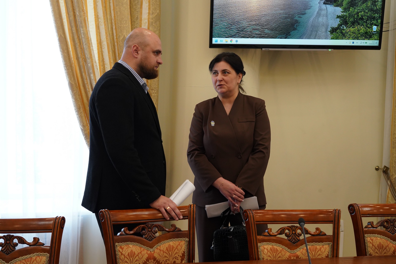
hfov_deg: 39.6
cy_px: 132
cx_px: 198
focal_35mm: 50
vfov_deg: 27.0
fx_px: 550
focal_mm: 50
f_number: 8
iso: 3200
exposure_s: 1/60
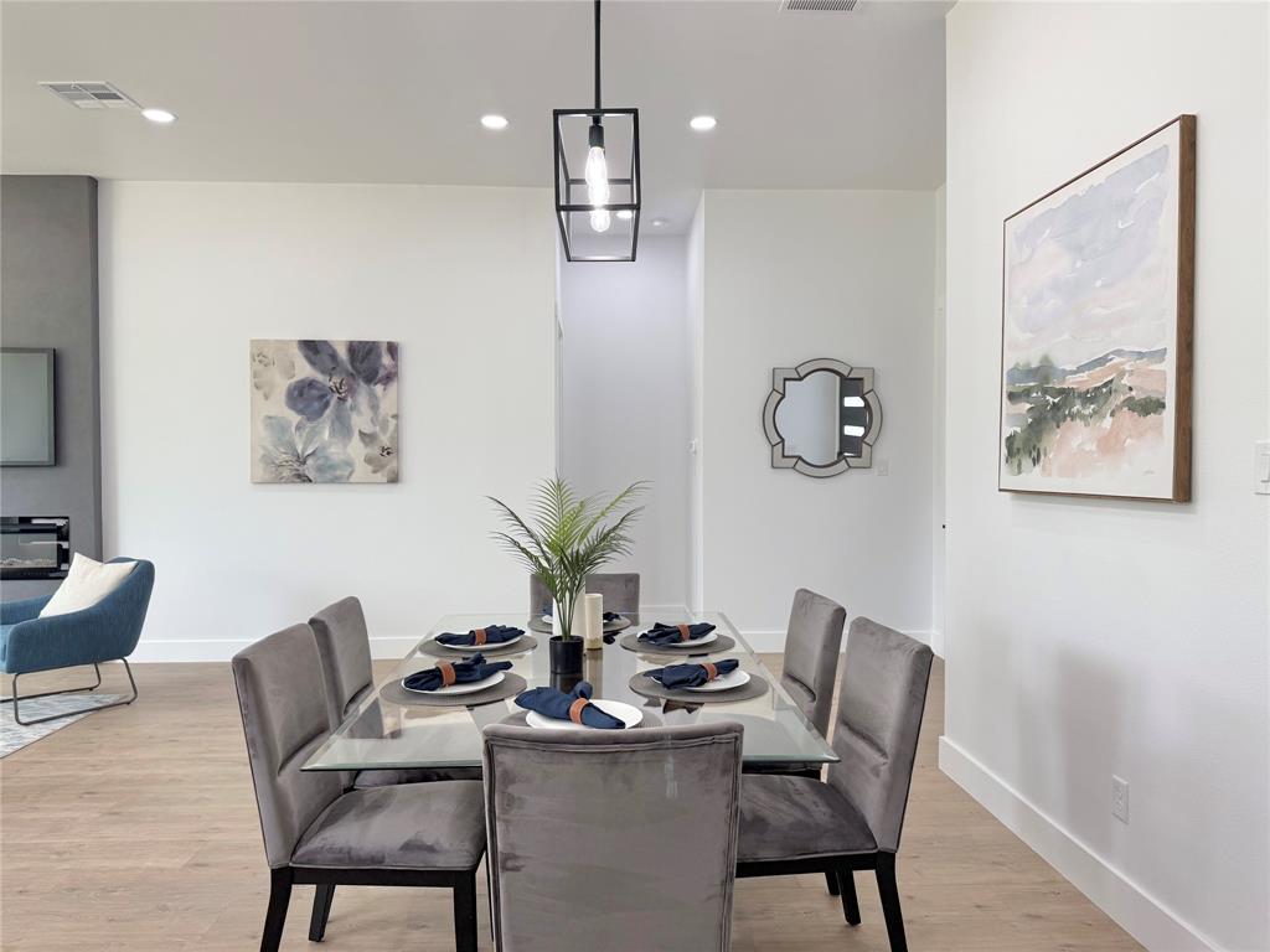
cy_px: 476
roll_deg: -0.4
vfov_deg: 56.8
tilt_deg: -1.0
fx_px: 881
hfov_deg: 71.6
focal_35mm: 24
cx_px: 635
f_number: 1.78
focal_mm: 6.76
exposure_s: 1/215
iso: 125
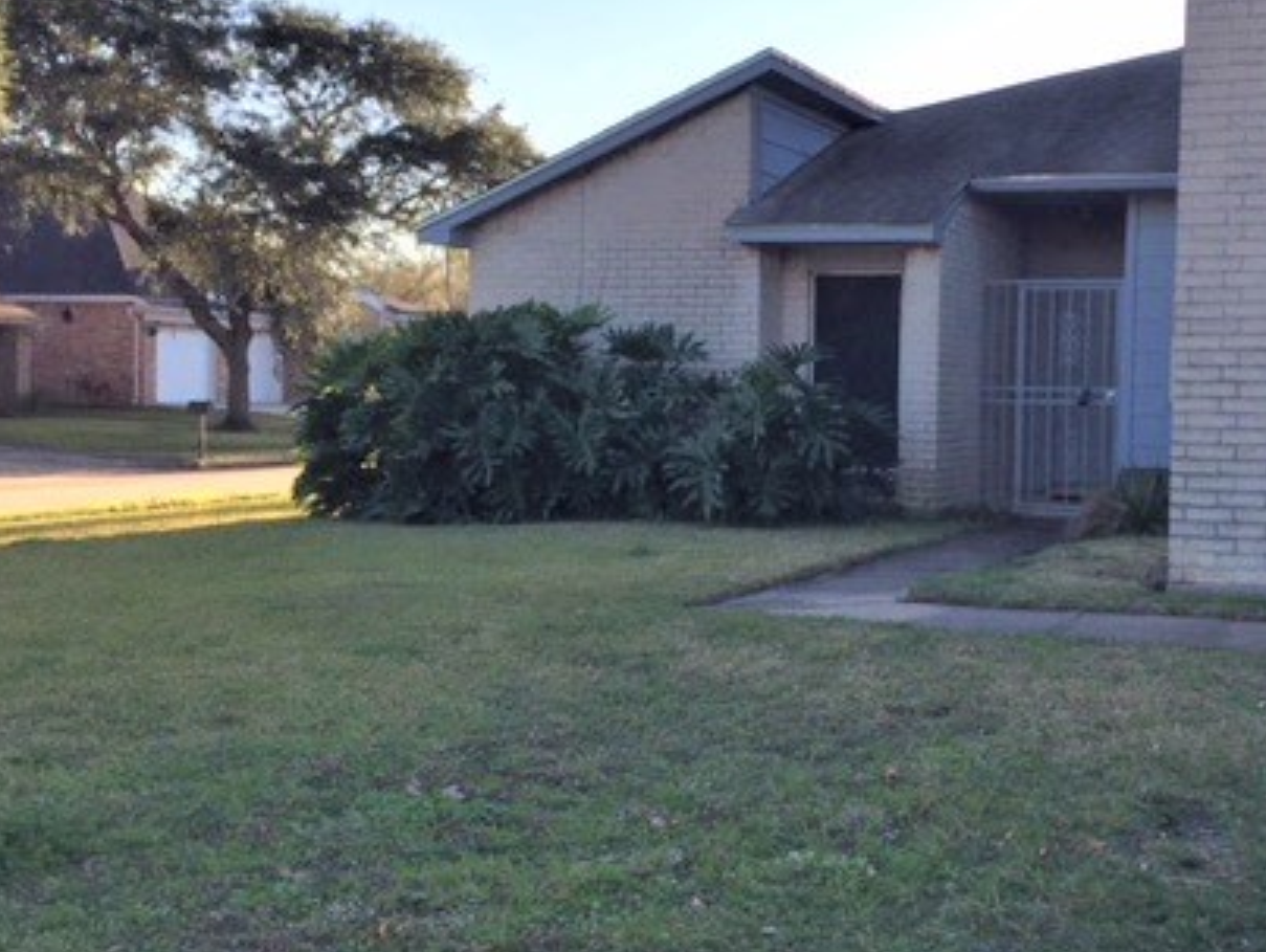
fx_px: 1684
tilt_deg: -0.4
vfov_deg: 31.6
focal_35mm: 46
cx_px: 892
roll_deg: -3.6
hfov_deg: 40.4
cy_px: 465
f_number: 2.2
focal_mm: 4.15
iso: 32
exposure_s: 1/898
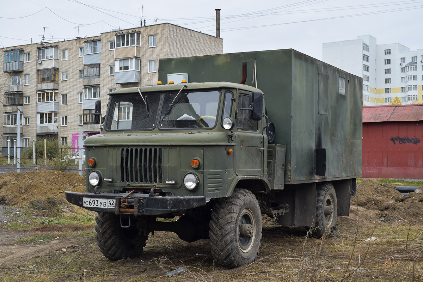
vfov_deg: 30.8
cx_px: 212
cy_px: 141
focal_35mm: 44
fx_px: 511
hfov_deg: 45.0
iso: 400
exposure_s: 1/500
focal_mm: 29
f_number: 6.3
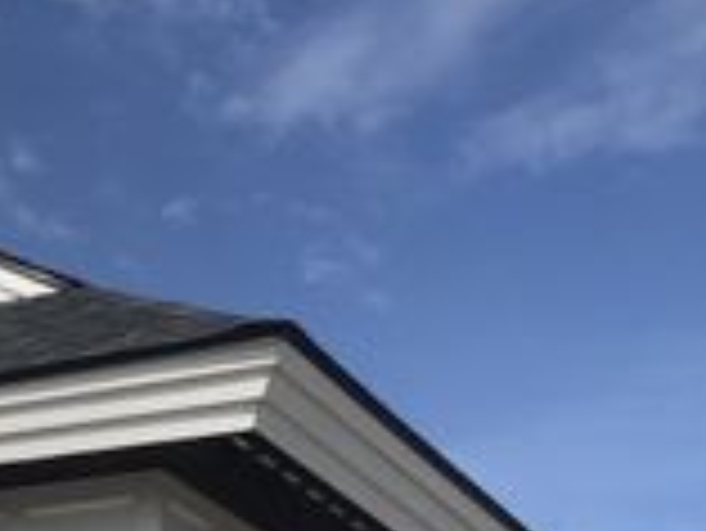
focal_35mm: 107
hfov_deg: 16.7
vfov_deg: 13.4
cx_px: -360
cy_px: 666
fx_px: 2184
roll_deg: -1.1
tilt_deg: +12.4
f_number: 1.8
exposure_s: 1/3040
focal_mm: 4
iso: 20
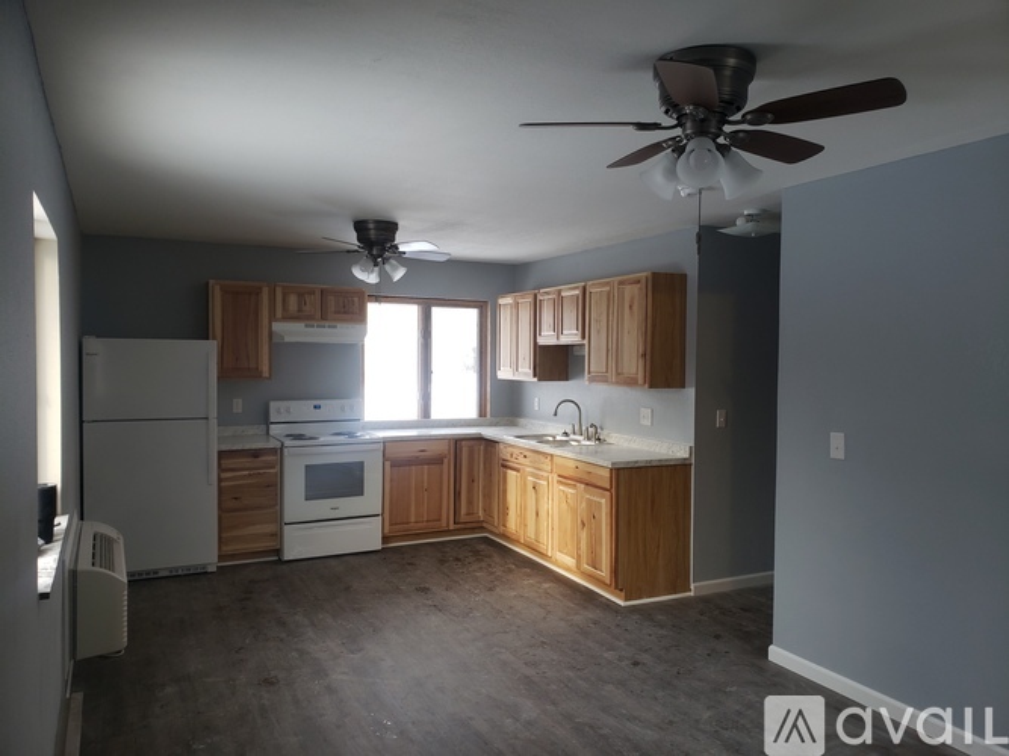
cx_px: 504
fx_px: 758
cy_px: 378
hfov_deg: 67.3
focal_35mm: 26
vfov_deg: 53.0
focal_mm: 4.3
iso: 100
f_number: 2.4
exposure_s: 1/60
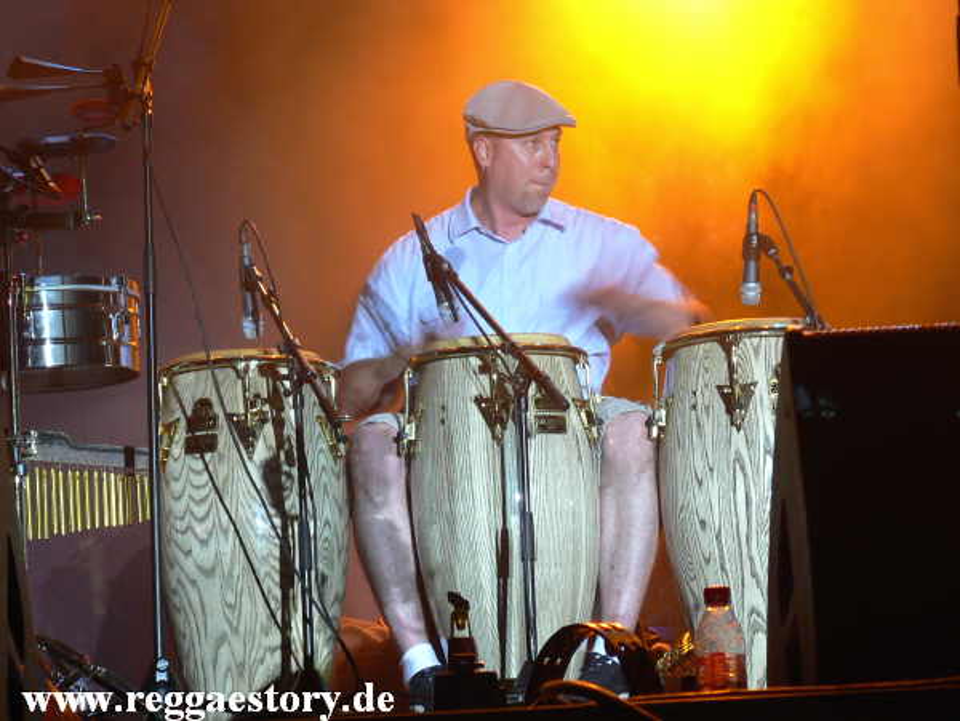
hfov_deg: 13.5
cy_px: 360
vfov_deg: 10.2
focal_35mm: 146
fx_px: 4052
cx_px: 480
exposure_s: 1/30
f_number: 3.3
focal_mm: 25.1
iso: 150
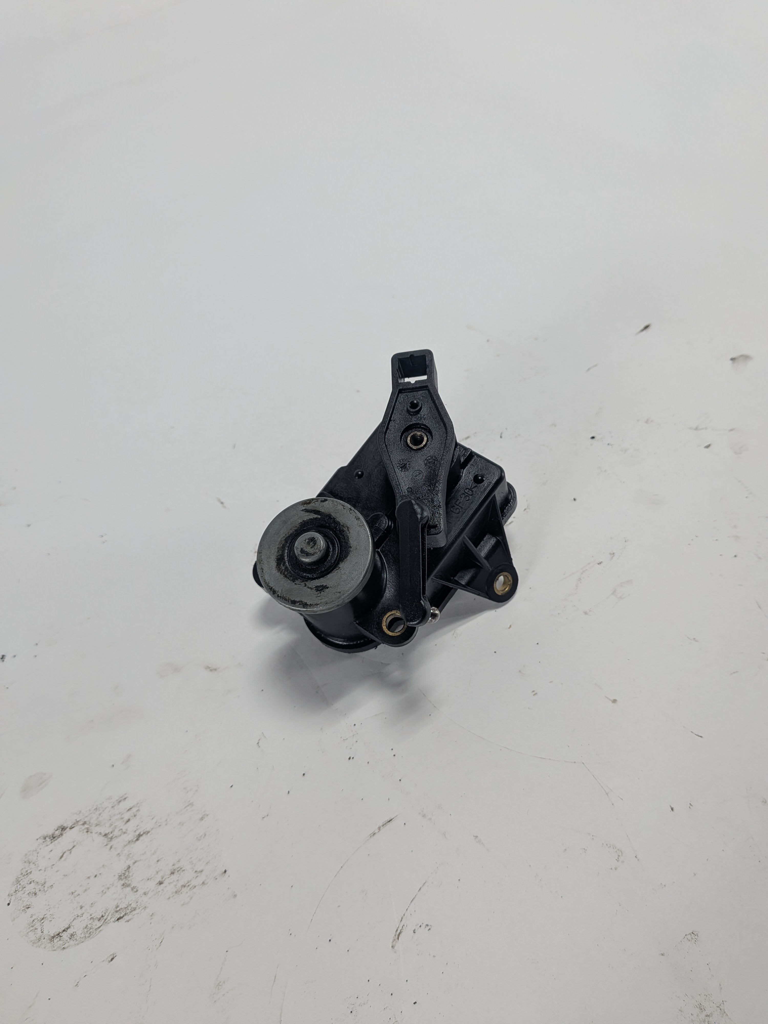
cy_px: 512
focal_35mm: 24
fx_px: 710
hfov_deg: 56.8
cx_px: 384
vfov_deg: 71.6
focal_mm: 4.53
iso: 44
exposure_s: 1/566
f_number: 1.7
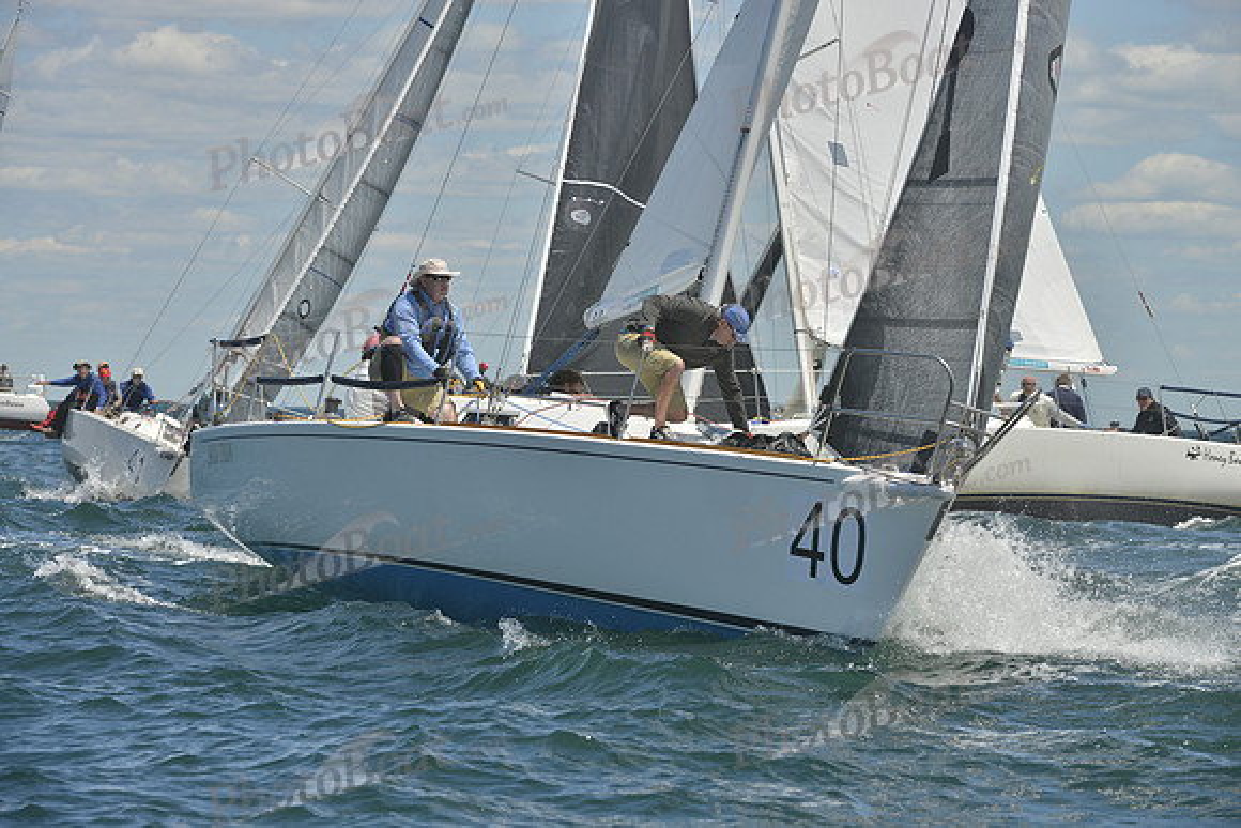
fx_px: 6896
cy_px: 414
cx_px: 620
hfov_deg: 10.3
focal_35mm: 200
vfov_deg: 6.9
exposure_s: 1/800
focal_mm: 200
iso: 280
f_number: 9
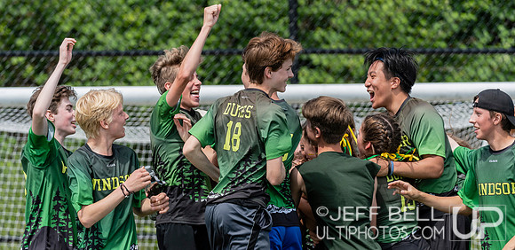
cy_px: 160
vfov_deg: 2.1
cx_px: 255
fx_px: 6832
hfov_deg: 4.3
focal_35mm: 516
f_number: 4
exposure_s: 1/1600
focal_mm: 310
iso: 400
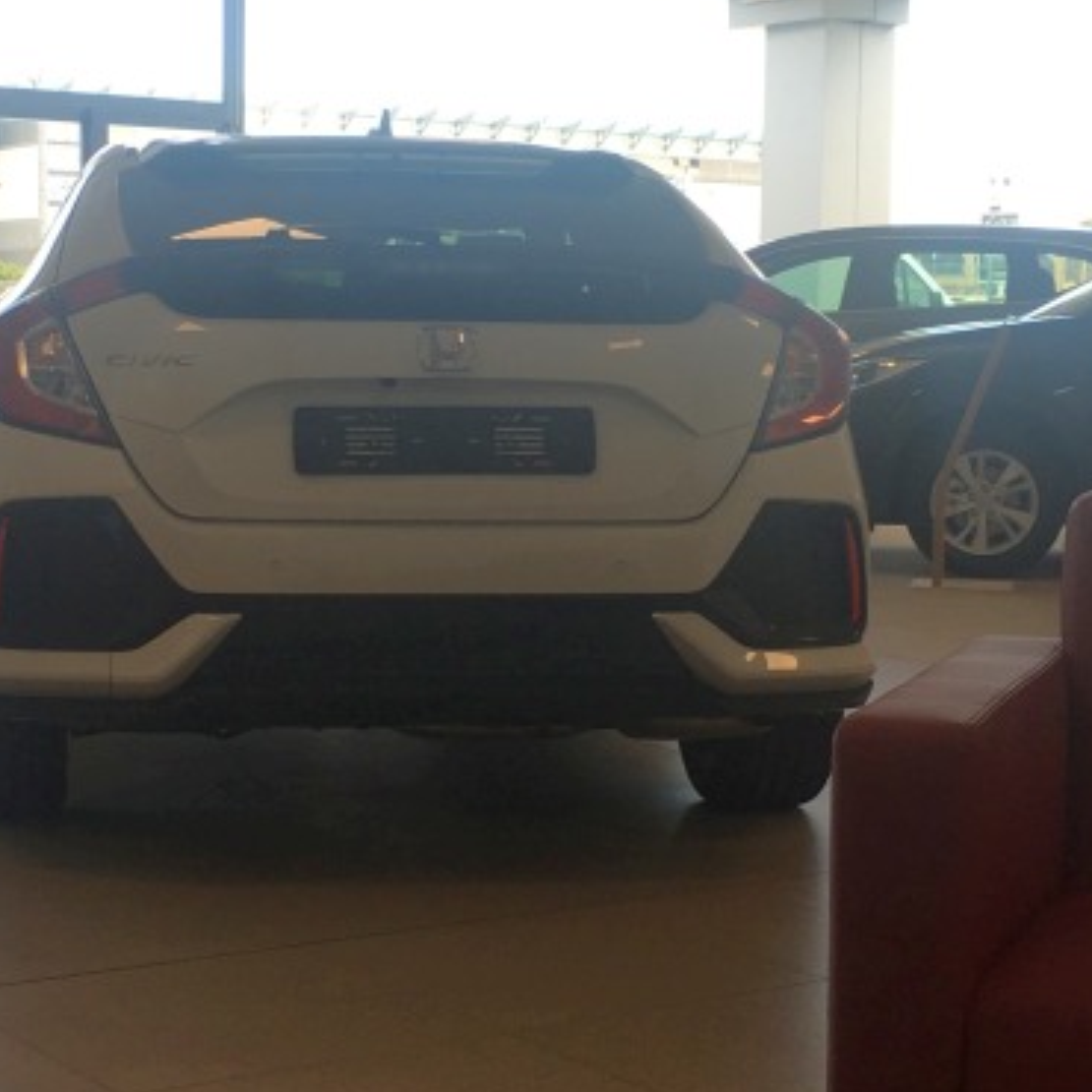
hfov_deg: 24.3
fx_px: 2534
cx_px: 416
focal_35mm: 71
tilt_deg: -4.8
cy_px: 564
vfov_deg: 24.3
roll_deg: -0.9
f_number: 2.2
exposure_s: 1/100
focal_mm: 4.15
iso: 25
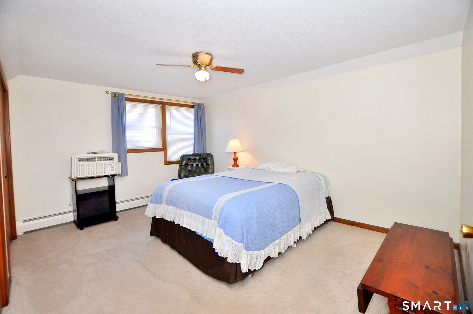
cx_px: 236
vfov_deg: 77.2
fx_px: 197
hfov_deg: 100.5
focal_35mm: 15
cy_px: 157
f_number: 4
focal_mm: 10
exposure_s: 1/200
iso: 320
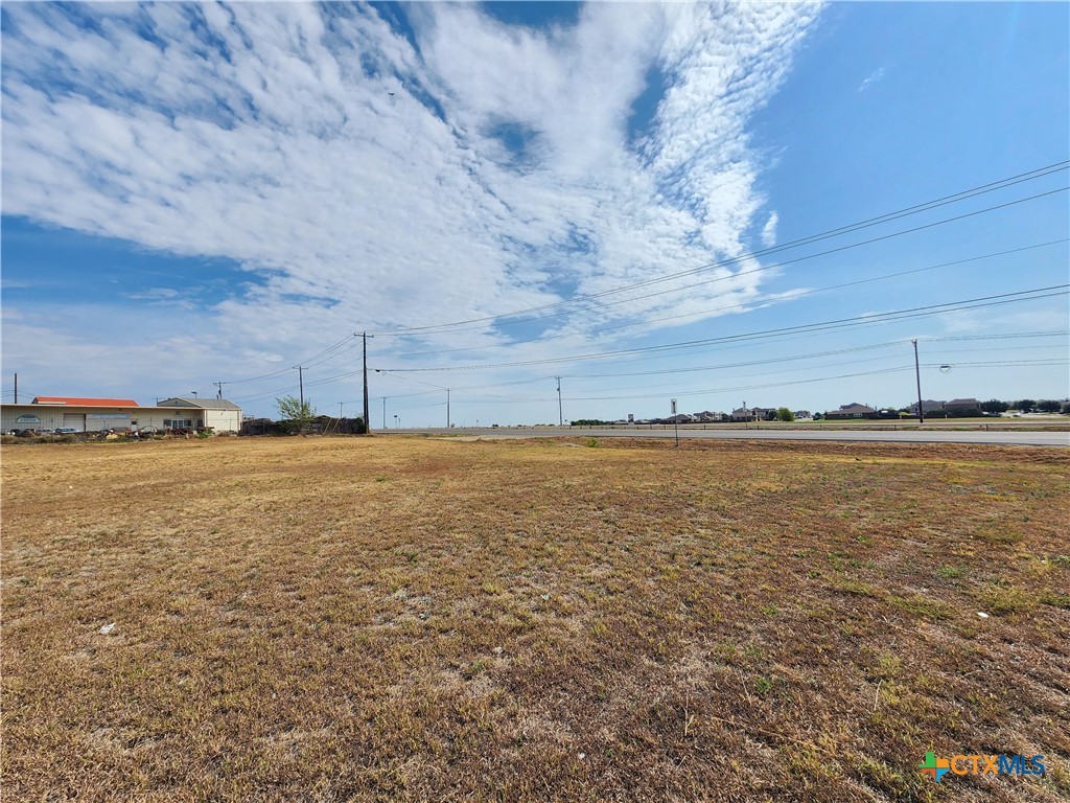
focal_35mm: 13
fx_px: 402
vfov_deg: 89.9
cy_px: 402
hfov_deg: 106.2
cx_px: 535
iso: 50
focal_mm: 2.2
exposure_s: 1/2476
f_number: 2.2
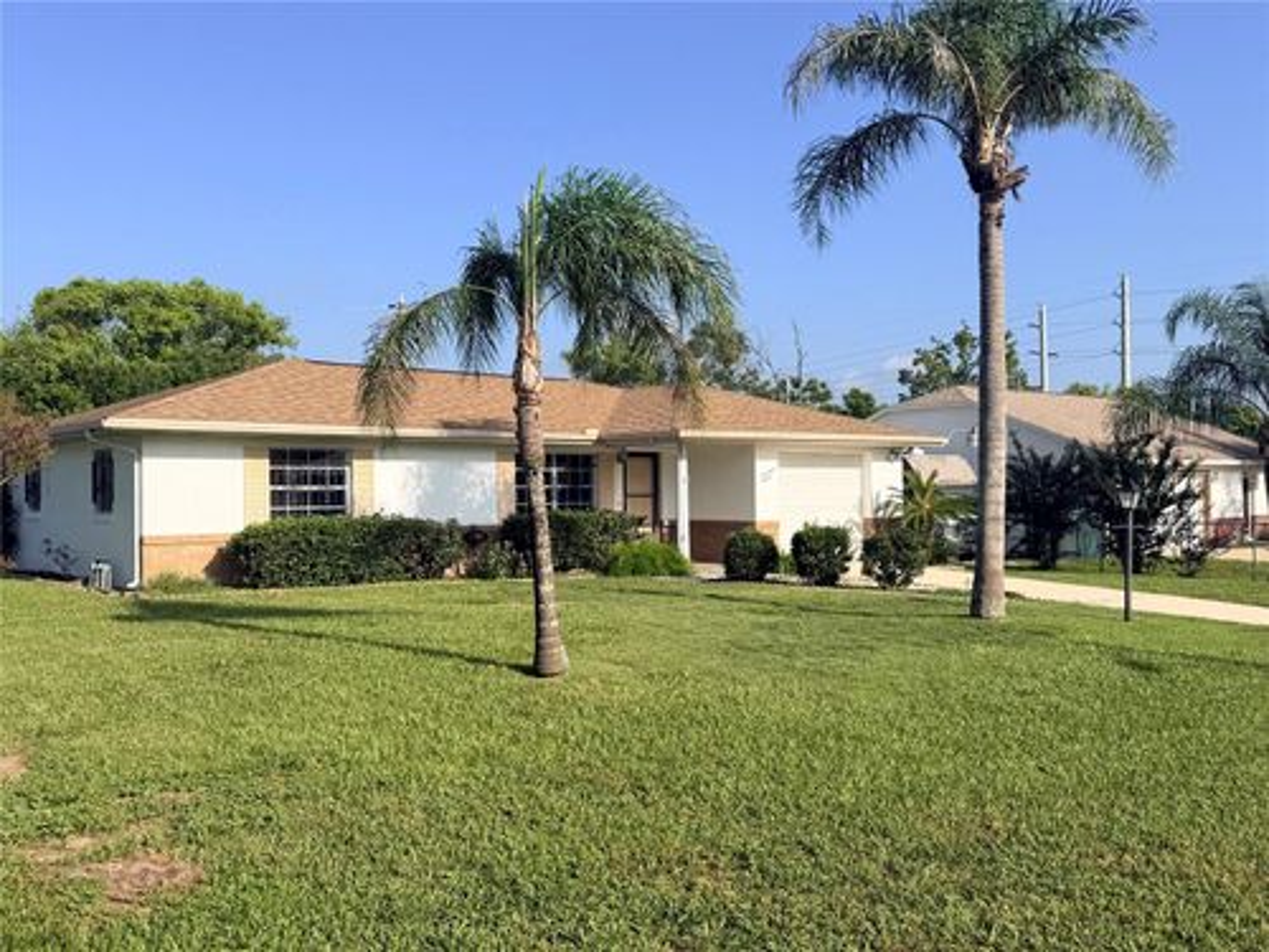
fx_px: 880
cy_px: 476
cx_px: 634
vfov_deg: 56.8
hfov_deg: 71.6
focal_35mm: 24
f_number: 1.78
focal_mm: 6.76
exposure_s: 1/4405
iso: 80
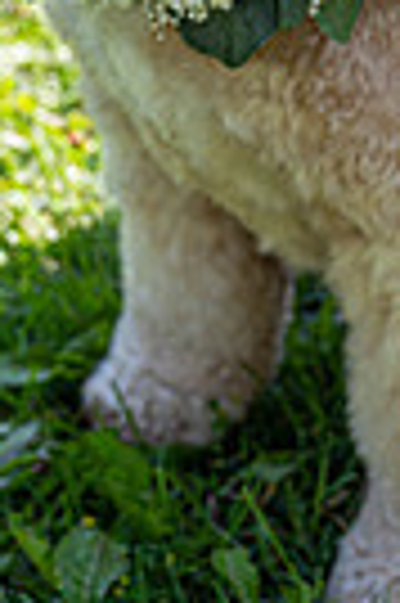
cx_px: 308
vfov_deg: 14.4
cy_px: 45
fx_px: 2356
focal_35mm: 141
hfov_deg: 9.7
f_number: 5
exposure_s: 1/250
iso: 200
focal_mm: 42
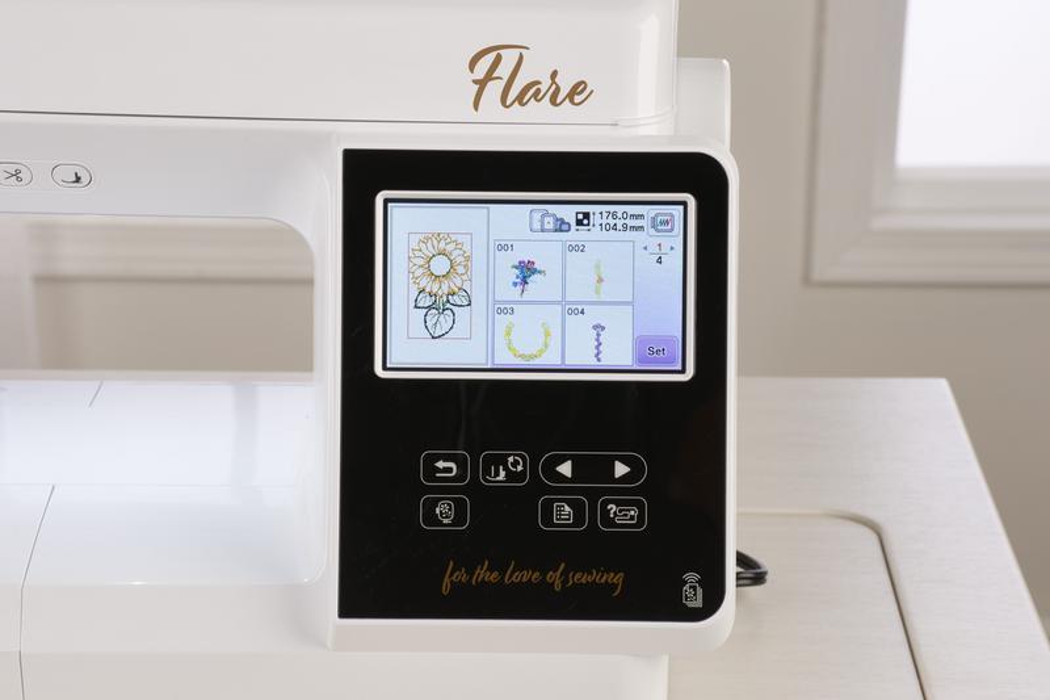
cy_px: 350
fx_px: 3280
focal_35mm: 112
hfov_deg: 18.2
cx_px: 525
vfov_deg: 12.2
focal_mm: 75
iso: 100
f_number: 13
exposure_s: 1/2.5
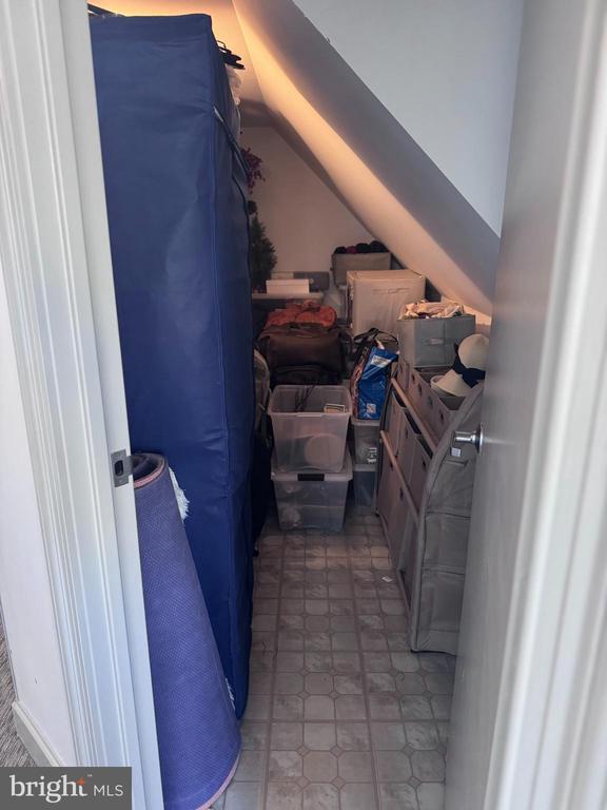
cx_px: 304
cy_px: 405
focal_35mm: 24
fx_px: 561
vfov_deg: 71.6
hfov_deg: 56.8
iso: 400
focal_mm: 6.76
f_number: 1.78
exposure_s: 1/60
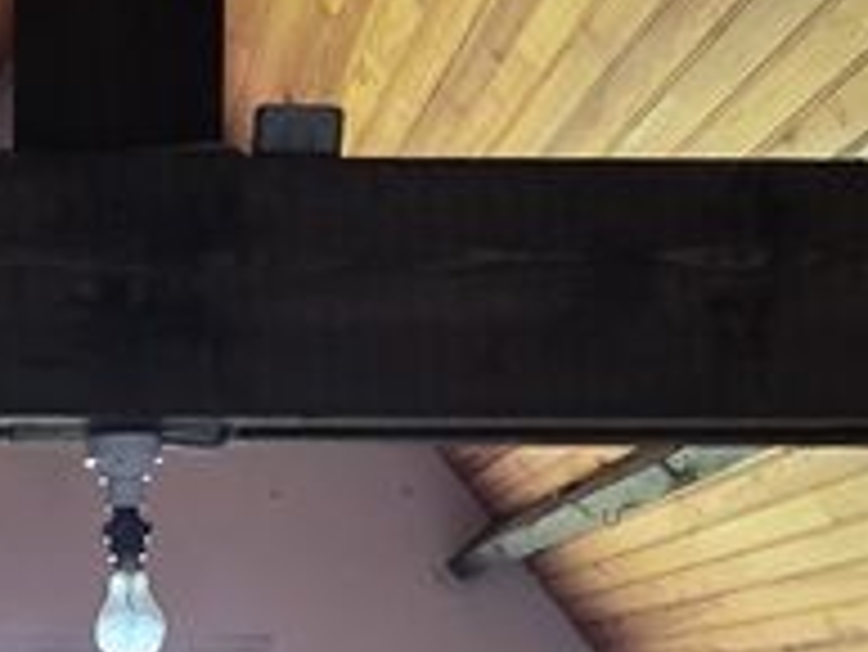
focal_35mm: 69
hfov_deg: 27.2
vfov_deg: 18.5
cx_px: 90
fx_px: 1731
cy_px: 1021
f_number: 1.9
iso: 500
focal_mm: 2.2
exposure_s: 1/50
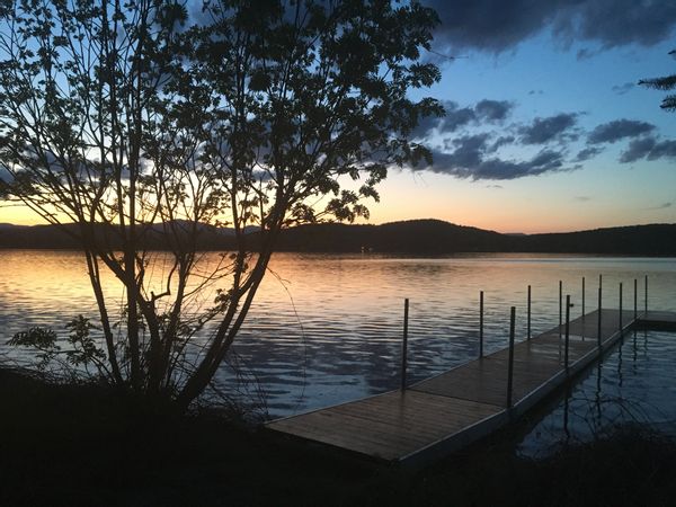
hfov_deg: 61.7
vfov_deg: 48.2
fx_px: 566
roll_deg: +0.3
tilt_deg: +0.1
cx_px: 338
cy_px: 254
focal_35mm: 29
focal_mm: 4.15
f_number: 2.2
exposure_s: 1/20
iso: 200
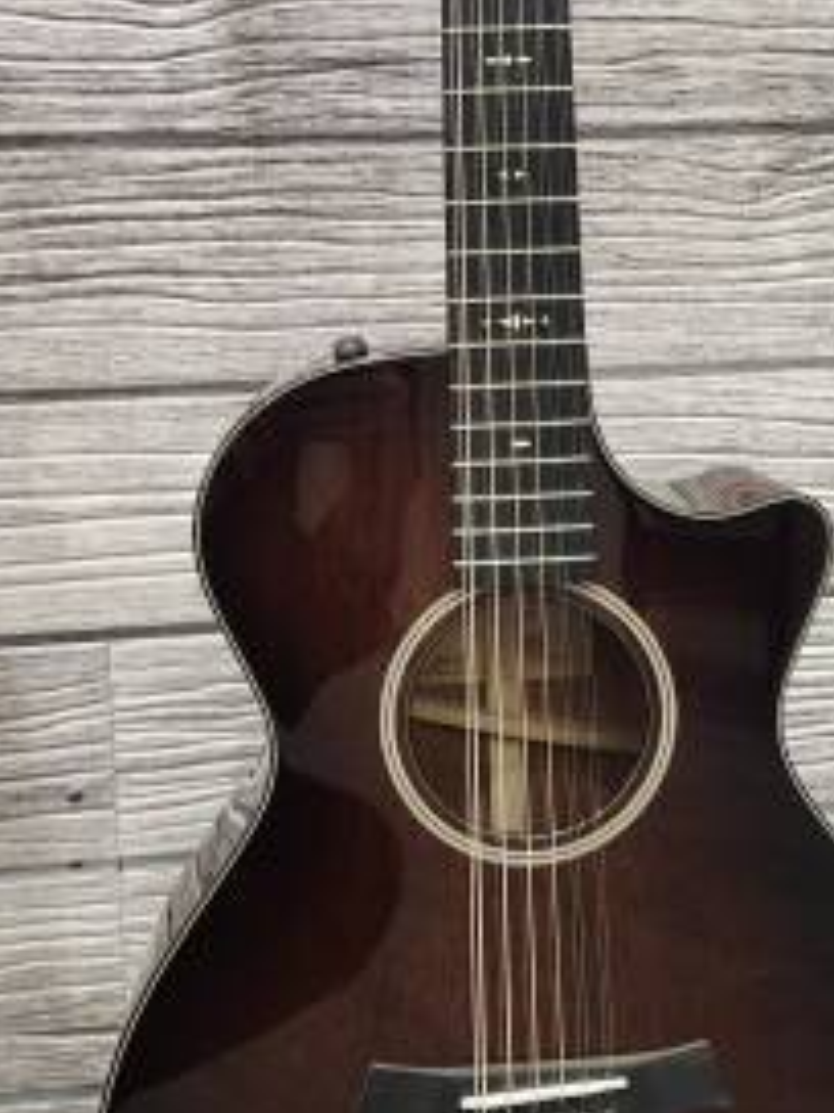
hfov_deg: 32.9
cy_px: 364
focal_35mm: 44
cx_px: 421
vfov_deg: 42.3
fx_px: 1413
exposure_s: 1/120
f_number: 1.8
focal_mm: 5.54
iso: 640
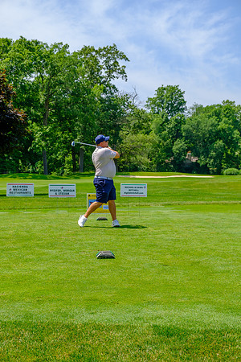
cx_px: 120
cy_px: 181
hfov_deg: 26.5
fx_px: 512
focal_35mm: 51
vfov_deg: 38.9
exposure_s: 1/500
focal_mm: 34.3
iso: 200
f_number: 5
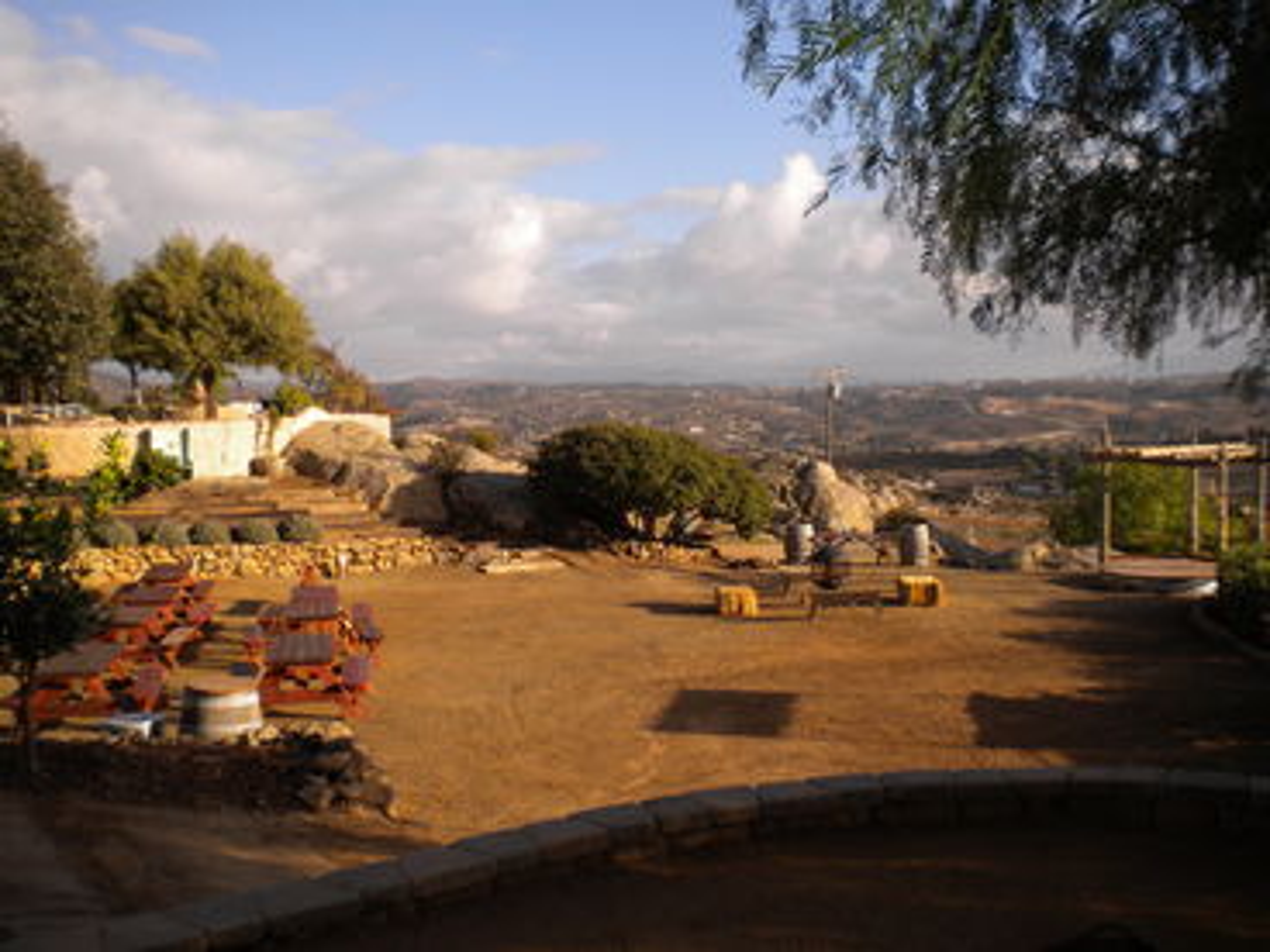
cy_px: 476
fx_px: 1284
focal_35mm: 35
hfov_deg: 52.6
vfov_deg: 40.7
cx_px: 635
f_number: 4.6
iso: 113
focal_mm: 6.3
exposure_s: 1/550
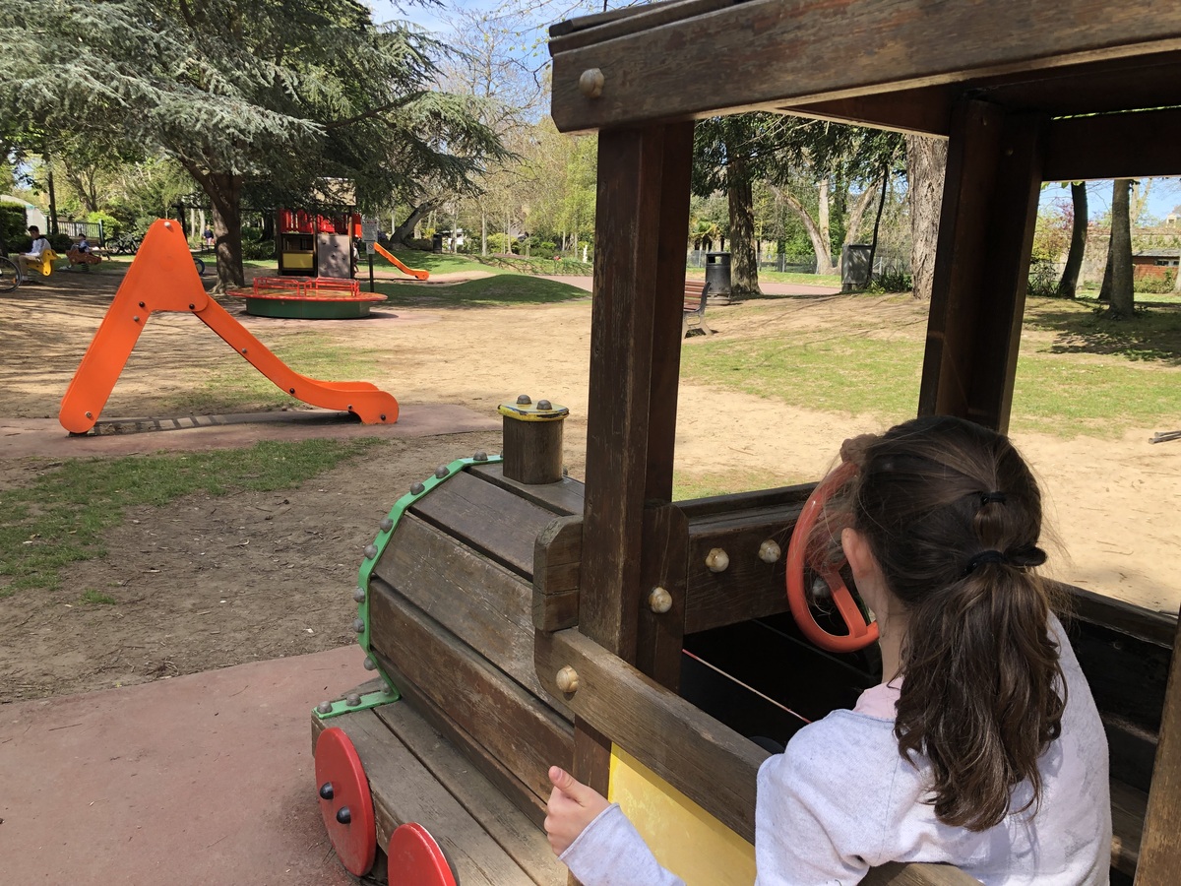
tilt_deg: -12.1
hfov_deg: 63.4
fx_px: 955
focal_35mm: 28
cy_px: 443
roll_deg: -1.4
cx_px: 590
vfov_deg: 49.7
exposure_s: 1/623
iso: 20
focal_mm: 4
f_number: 1.8
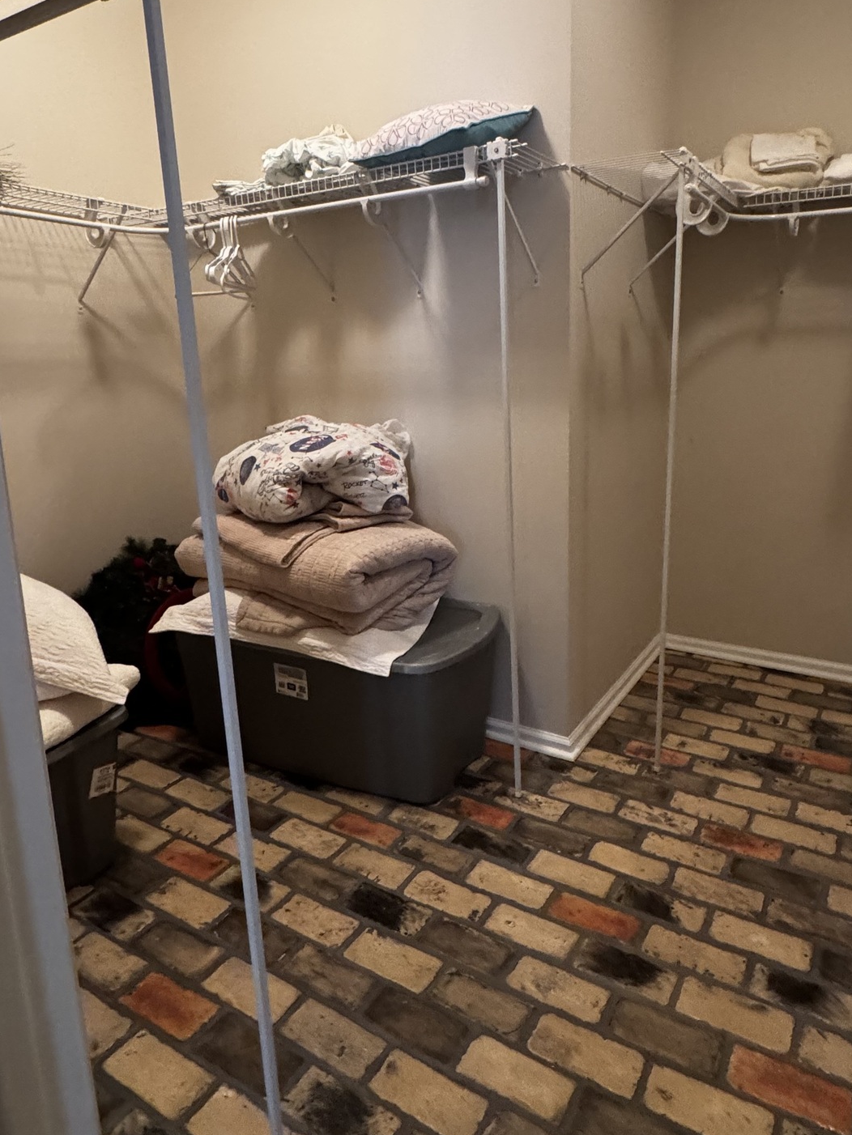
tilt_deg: -11.1
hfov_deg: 58.8
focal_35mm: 23
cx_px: 466
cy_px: 507
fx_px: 755
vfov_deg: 73.7
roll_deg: +1.6
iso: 800
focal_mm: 2.22
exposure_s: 1/60
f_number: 2.2
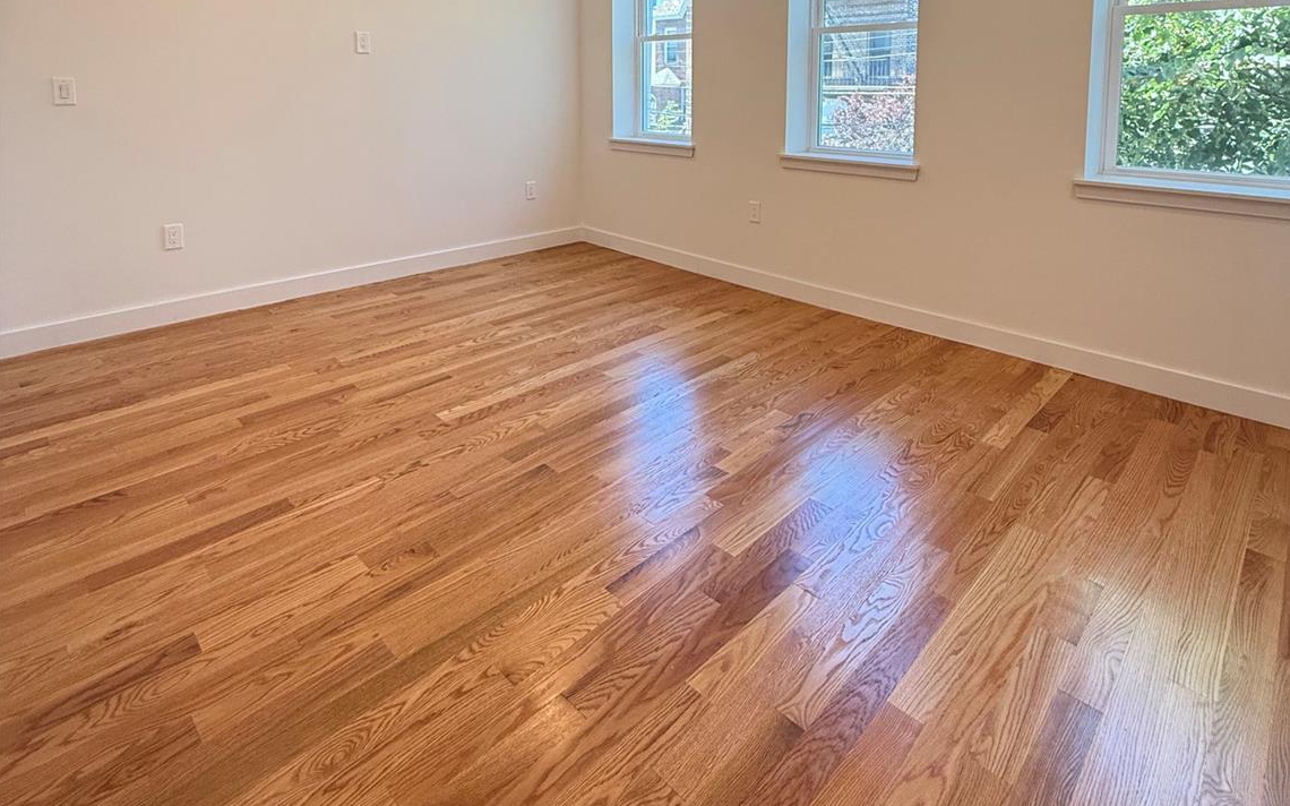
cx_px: 648
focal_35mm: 20
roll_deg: -0.2
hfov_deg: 85.1
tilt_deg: -4.6
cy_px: 146
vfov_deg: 54.9
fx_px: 703
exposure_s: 1/120
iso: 250
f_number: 2.2
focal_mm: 2.22
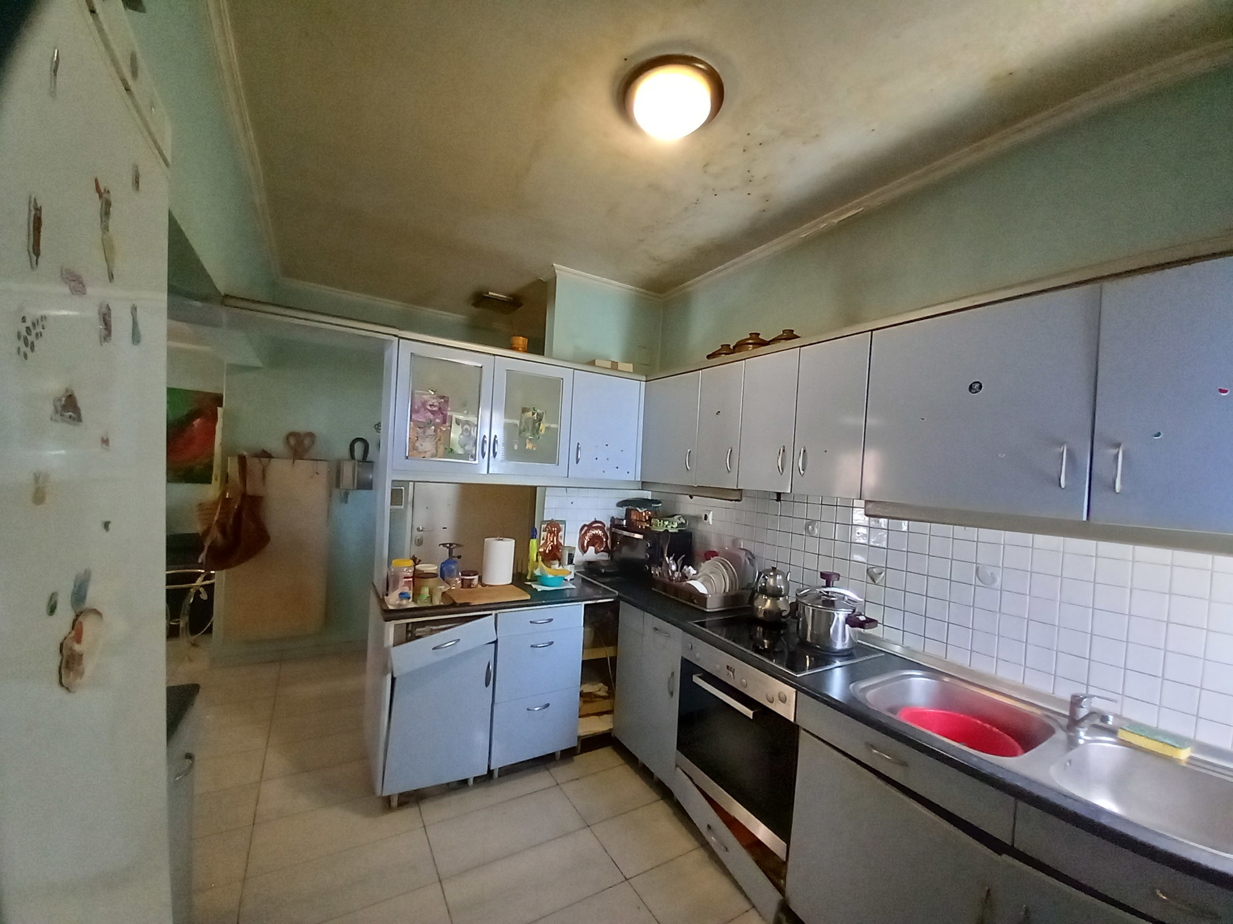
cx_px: 616
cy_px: 462
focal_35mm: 13
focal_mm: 1.13
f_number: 2.2
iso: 320
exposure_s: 1/25
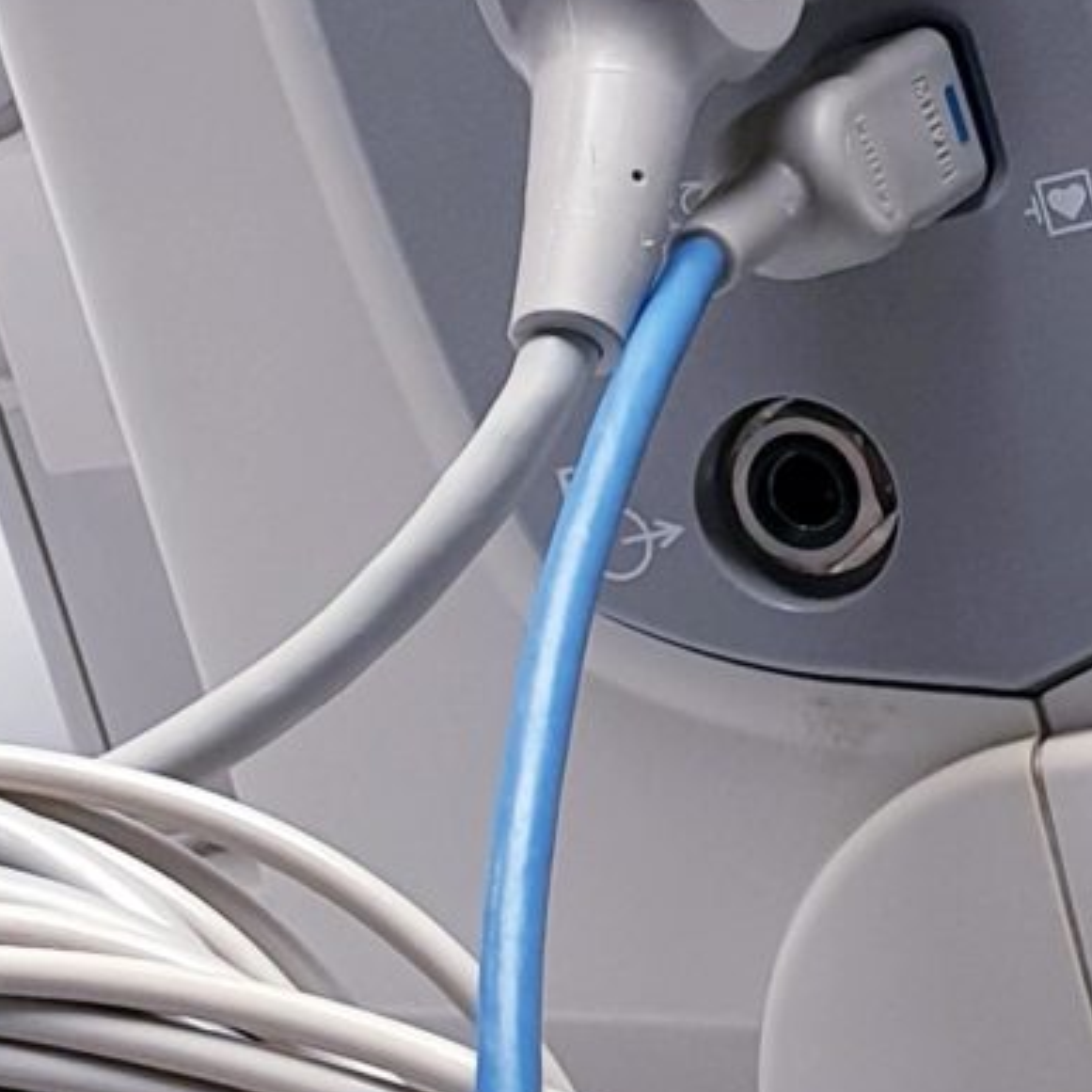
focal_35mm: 152
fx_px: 5425
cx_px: 550
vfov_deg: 11.5
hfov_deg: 11.5
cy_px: 457
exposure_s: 1/100
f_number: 2.4
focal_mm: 4.3
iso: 80
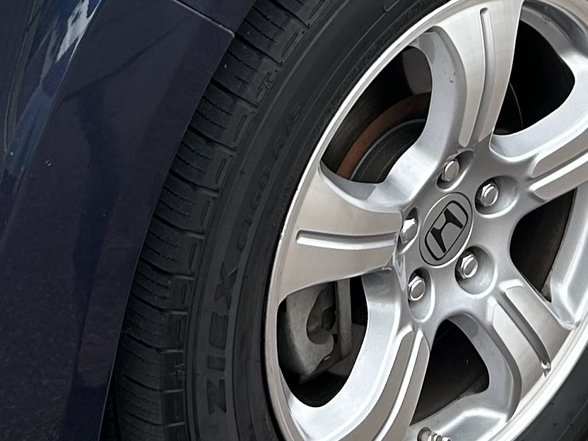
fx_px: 2140
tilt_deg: -22.0
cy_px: -264
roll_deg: +0.4
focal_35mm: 126
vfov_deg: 11.2
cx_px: 411
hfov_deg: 15.6
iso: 50
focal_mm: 5.7
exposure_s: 1/1019
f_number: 1.5
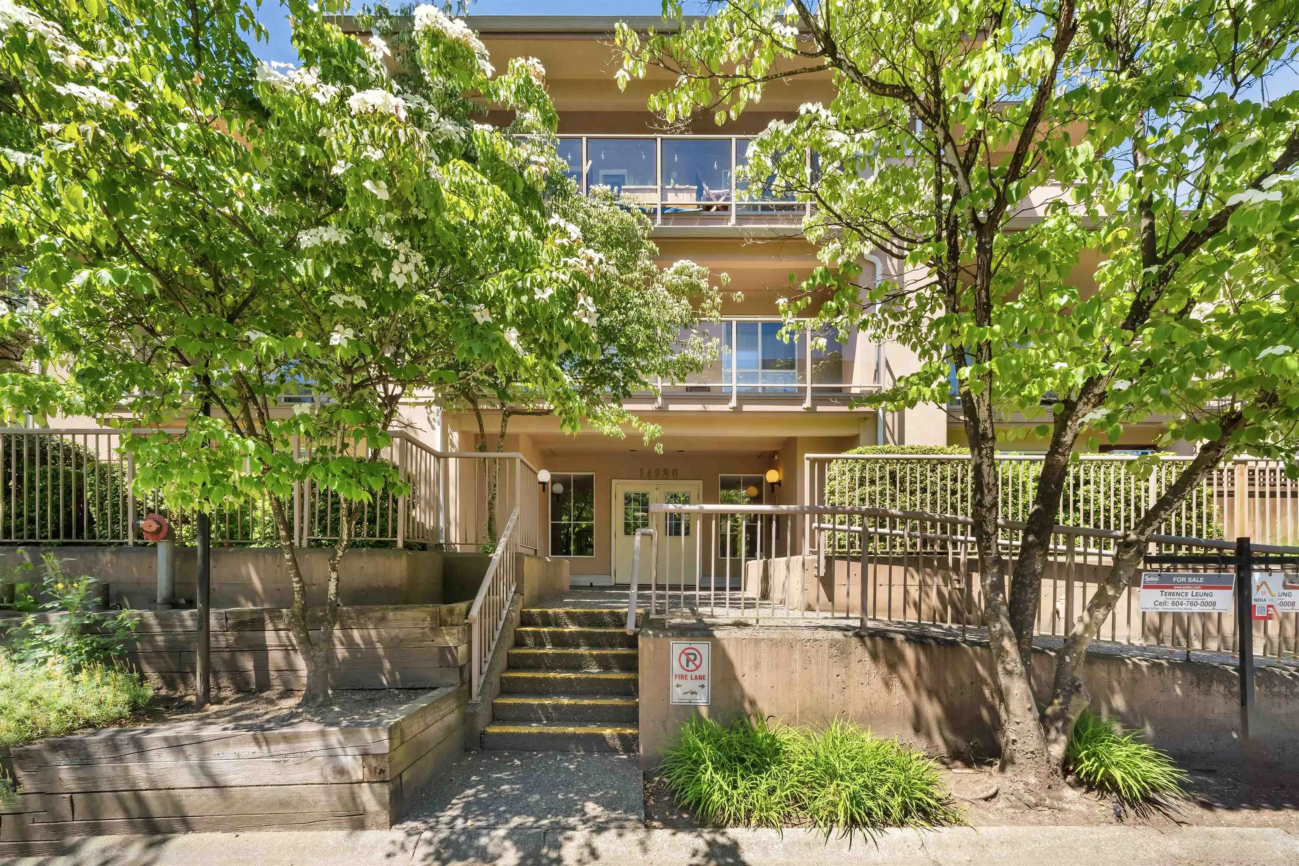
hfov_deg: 106.3
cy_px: 433
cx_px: 650
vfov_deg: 83.3
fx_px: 487
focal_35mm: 14
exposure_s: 1/30
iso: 250
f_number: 9
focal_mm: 9
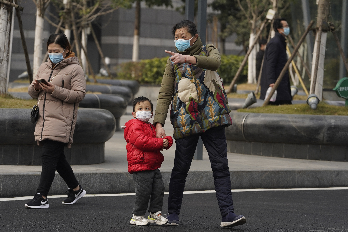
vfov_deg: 8.1
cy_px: 116
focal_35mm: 170
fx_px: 1643
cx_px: 174
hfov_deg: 12.1
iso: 800
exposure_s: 1/2000
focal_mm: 170
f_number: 5.6
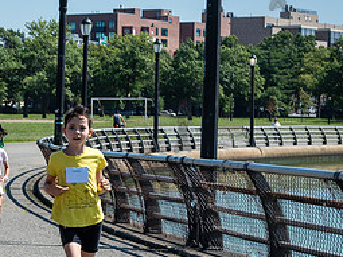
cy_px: 182
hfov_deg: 12.2
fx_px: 1555
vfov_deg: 9.4
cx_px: -106
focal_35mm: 157
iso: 200
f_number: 4
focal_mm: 56
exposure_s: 1/2000
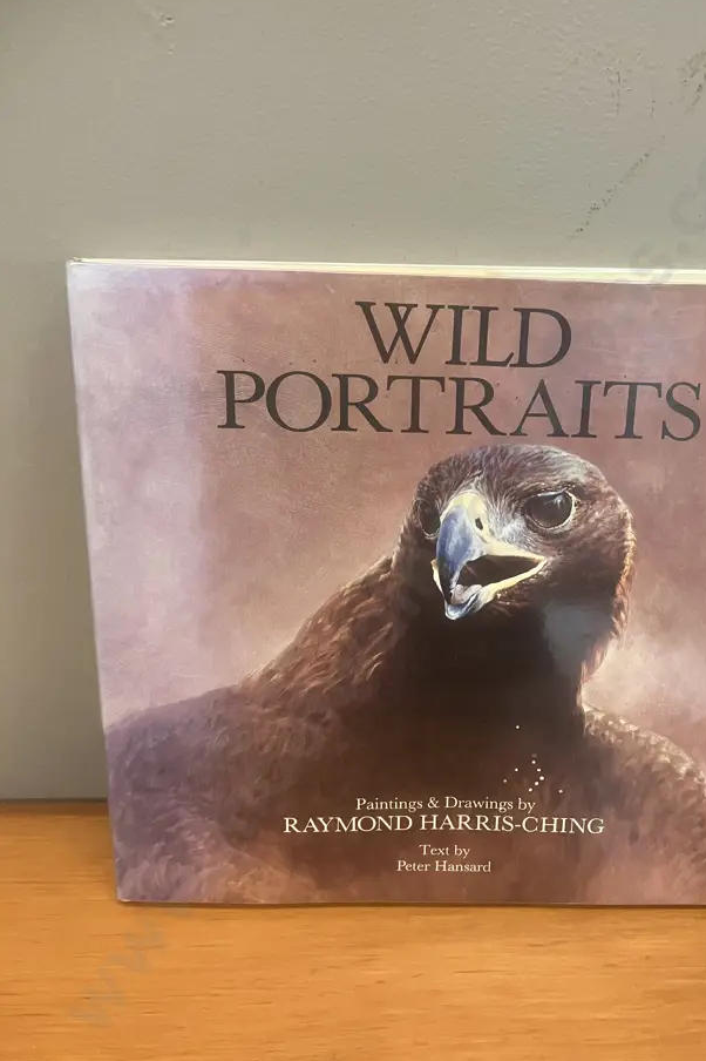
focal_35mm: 33
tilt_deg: -32.9
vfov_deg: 57.2
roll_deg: -2.7
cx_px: 440
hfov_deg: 39.7
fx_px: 971
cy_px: 547
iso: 250
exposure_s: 1/50
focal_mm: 3.99
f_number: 1.8
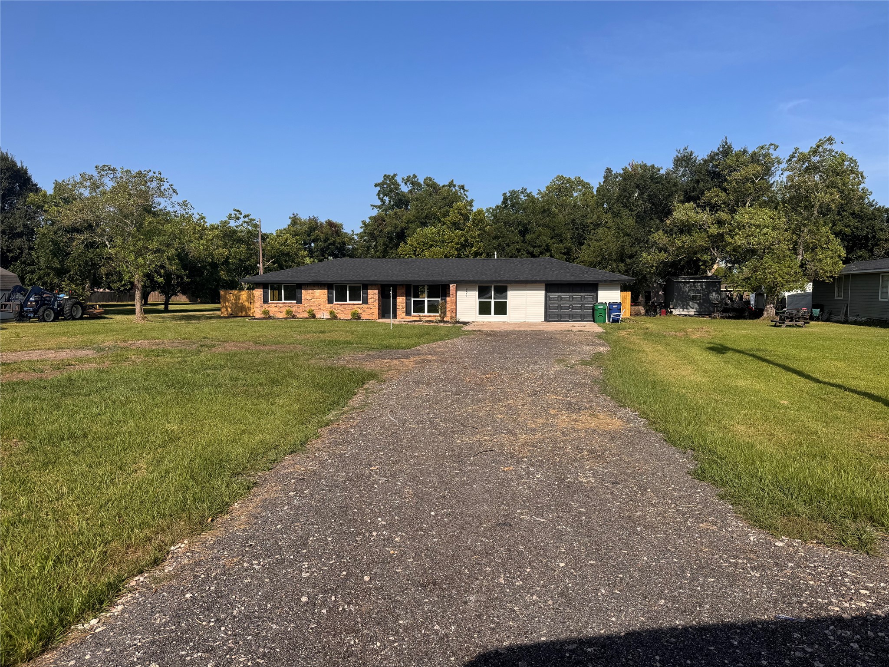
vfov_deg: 56.8
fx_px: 616
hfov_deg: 71.6
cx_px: 444
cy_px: 334
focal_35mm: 24
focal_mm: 6.76
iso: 80
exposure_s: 1/4310
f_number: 1.78
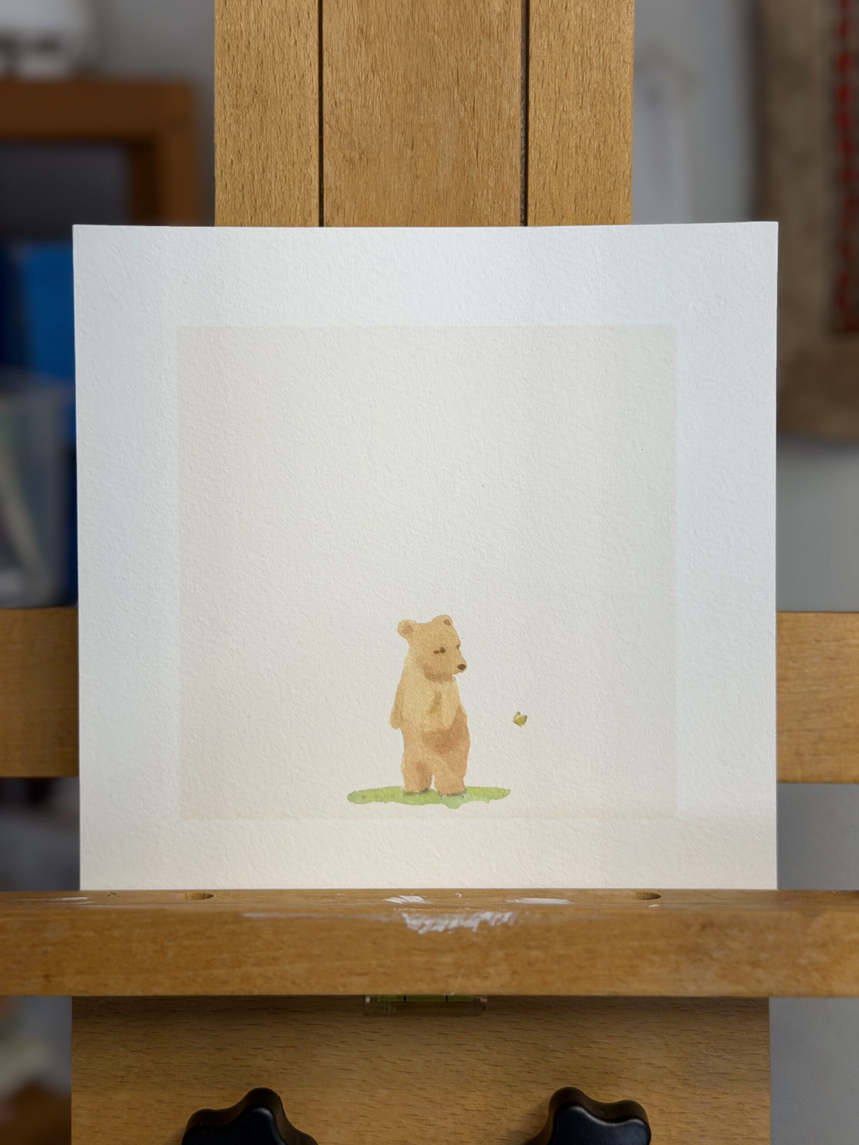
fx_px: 1588
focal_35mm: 48
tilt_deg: -15.4
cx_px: 430
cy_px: 572
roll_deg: +0.3
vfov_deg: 39.7
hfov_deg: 30.3
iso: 50
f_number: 1.78
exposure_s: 1/120
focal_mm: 6.76
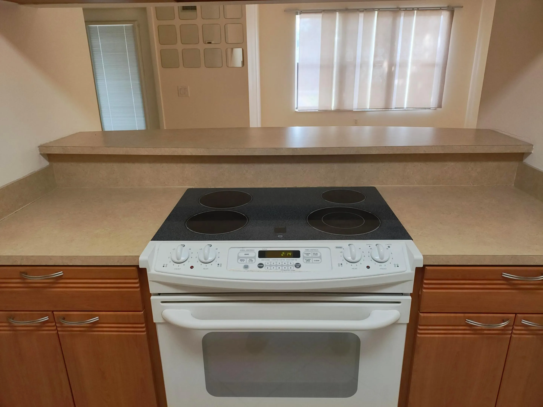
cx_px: 272
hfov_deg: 69.4
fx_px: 392
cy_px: 204
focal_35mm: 25
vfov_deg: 54.9
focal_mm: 4.71
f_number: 1.7
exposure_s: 1/60
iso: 613
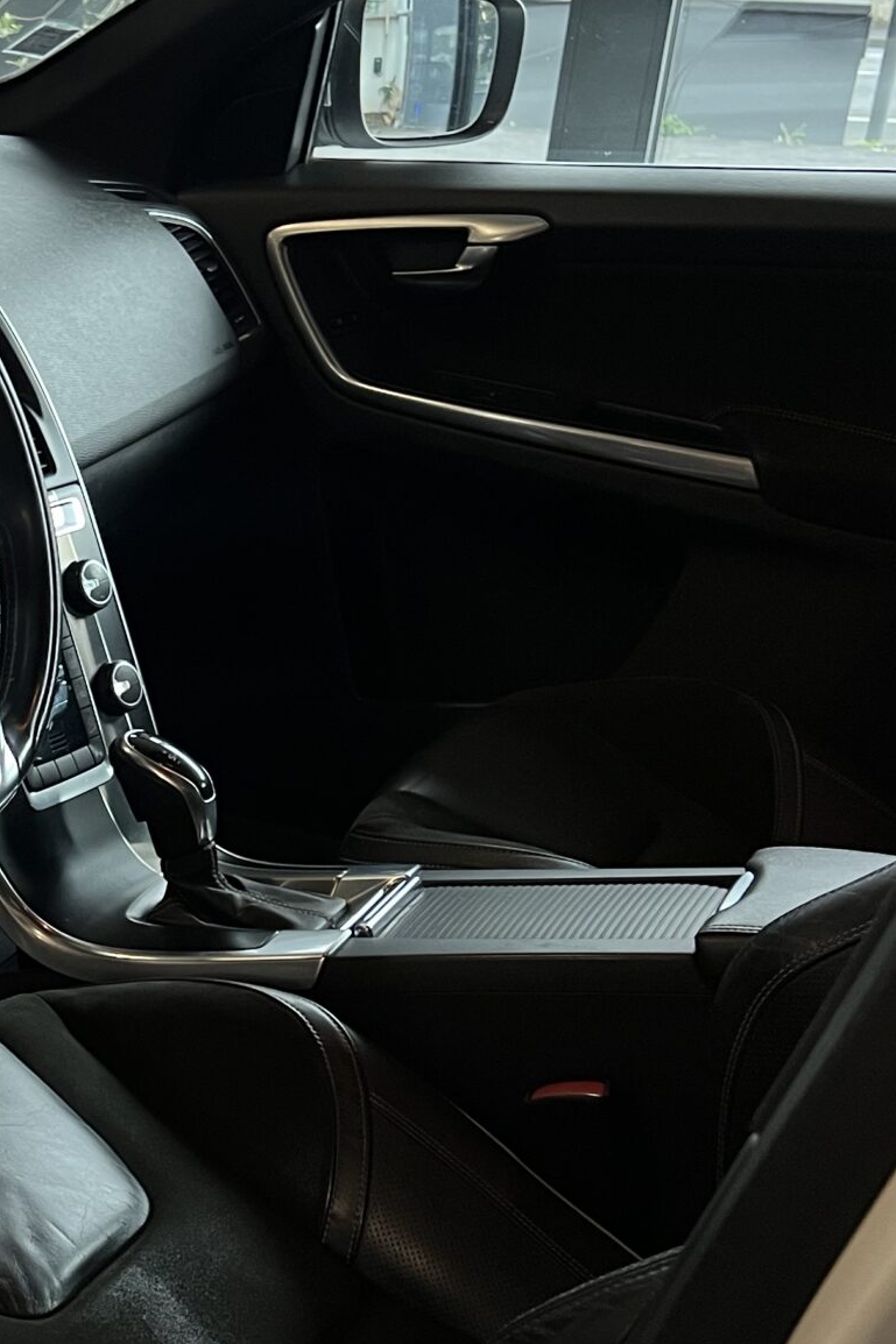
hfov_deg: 21.3
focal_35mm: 60
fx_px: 2240
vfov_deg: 33.2
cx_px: -135
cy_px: 854
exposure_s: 1/50
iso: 125
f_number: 1.5
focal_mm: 5.7
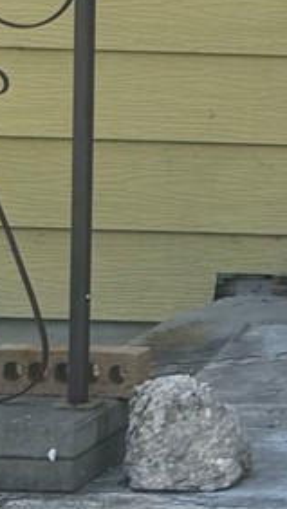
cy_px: -126
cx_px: 897
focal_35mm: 190
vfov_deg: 11.1
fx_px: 2566
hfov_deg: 5.9
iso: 80
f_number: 1.78
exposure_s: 1/1901
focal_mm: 6.76
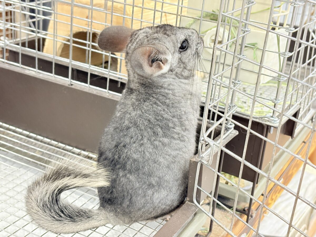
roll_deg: -6.0
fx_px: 475
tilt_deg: -22.9
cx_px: 158
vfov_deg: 28.0
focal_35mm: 52
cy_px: 118
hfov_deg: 36.8
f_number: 1.6
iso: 100
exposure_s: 1/33
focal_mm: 5.96
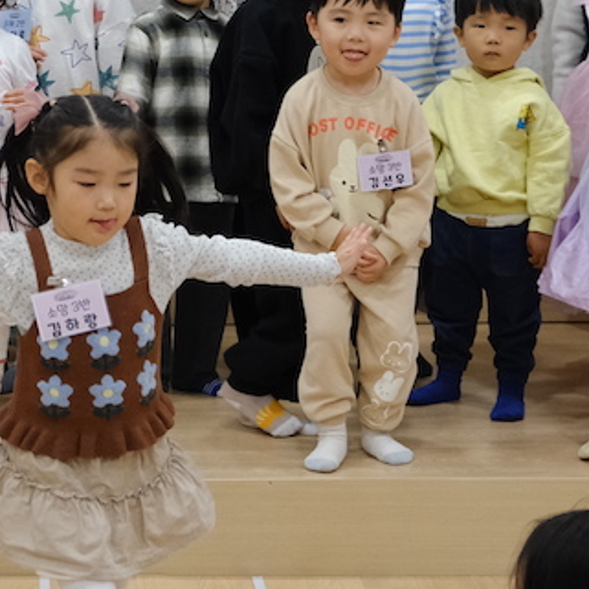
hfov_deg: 14.0
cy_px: 131
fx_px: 2349
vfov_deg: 14.2
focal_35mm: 122
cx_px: -33
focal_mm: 30.2
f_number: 3.6
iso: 2000
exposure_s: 1/160
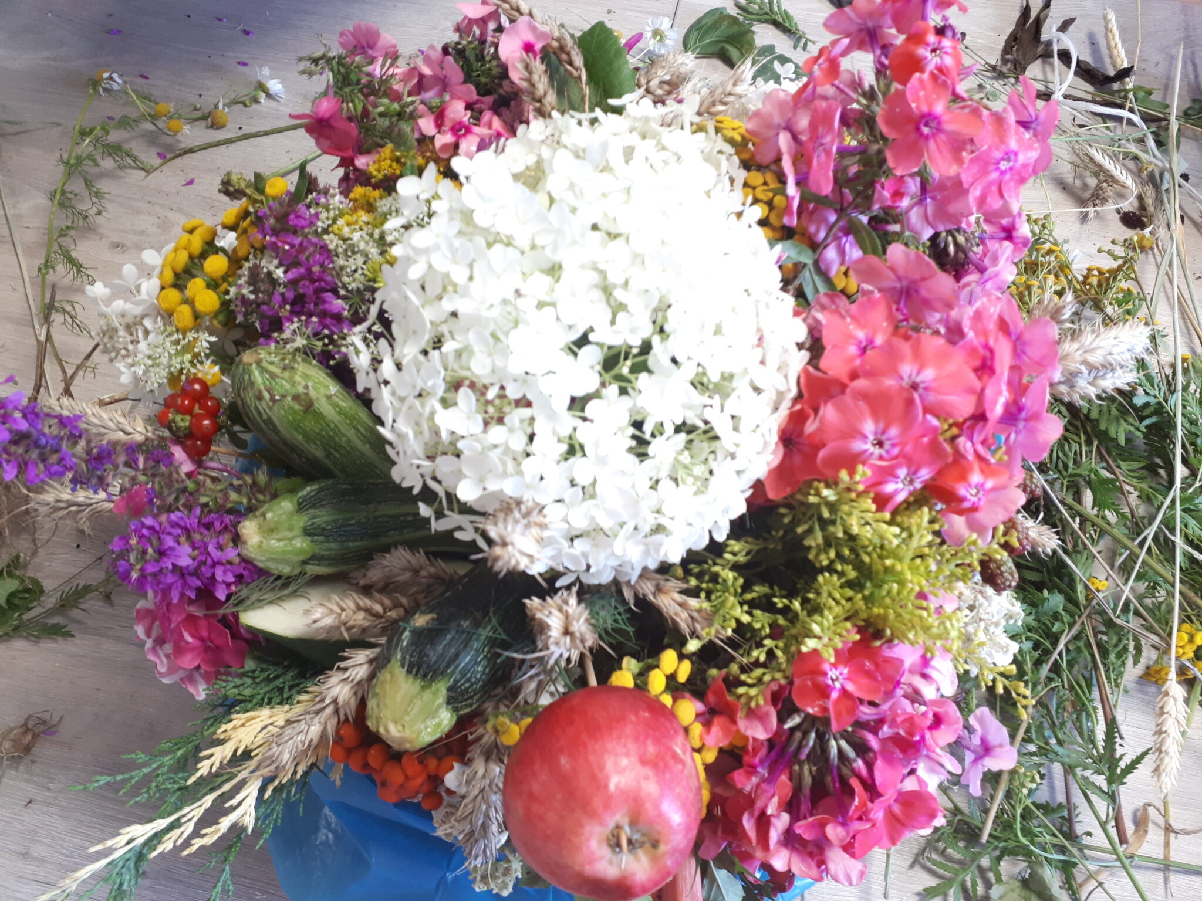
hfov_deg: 65.3
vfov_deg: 51.4
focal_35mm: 27
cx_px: 601
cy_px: 450
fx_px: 938
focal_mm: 3.6
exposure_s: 1/33
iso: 125
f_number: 1.9
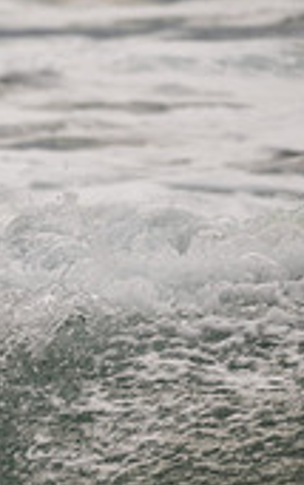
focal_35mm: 1730
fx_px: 22914
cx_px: -381
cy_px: 220
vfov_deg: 1.2
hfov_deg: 0.8
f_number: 5.6
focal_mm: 500
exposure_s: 1/320
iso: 110
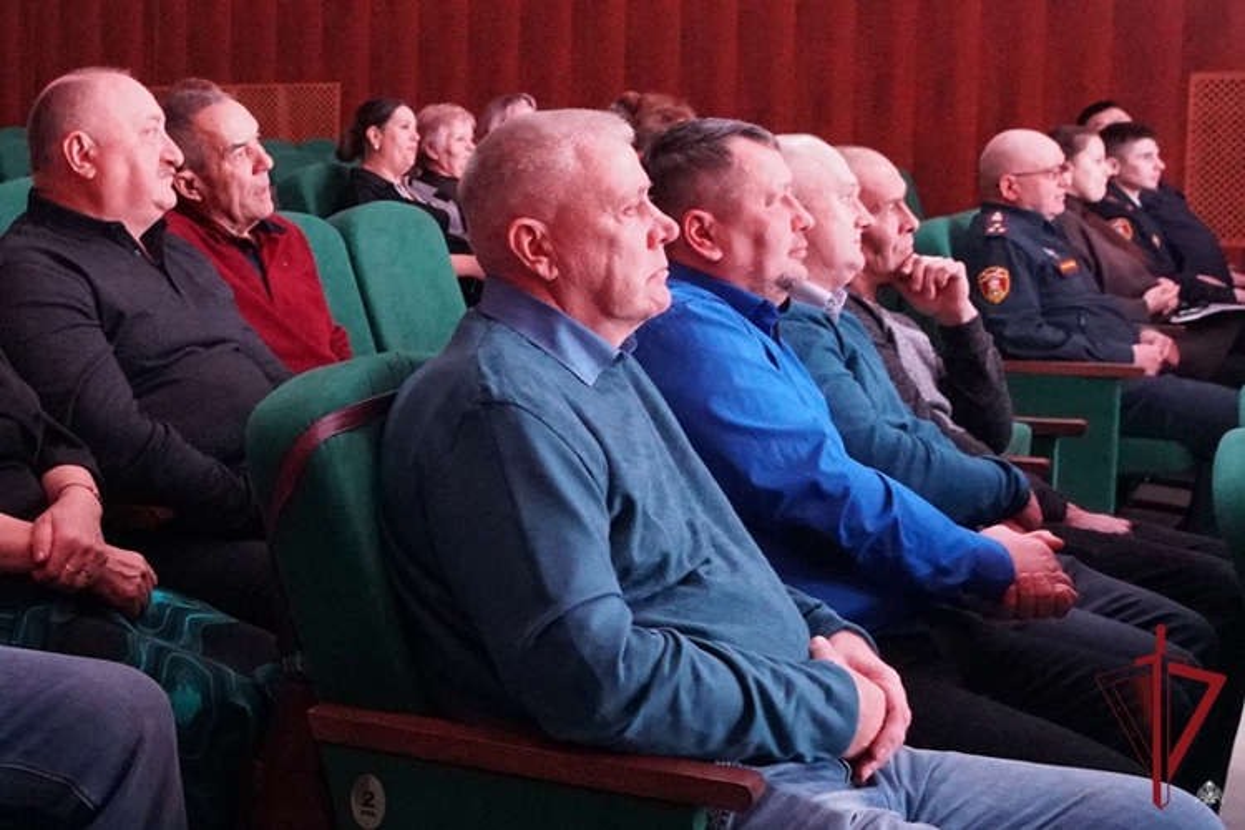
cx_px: 622
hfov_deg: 67.4
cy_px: 415
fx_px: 934
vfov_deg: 47.9
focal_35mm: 27
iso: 6400
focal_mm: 18
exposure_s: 1/25
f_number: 3.5
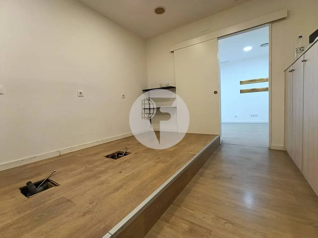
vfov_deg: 81.7
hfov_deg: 98.2
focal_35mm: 15
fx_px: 138
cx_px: 159
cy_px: 119
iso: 320
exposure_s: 1/50
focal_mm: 1.65
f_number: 2.2
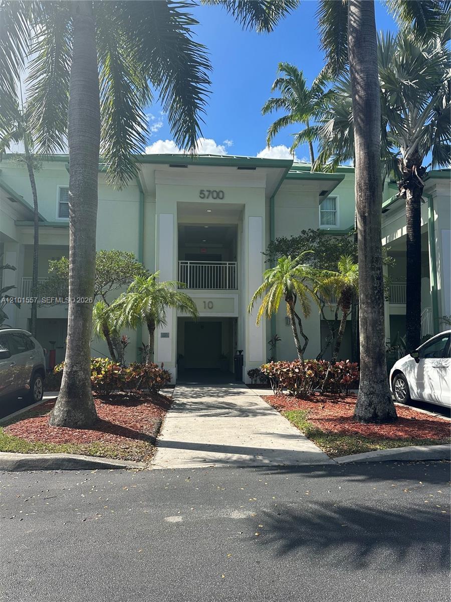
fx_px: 417
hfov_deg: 56.8
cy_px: 301
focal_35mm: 24
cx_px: 226
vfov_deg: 71.6
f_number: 1.78
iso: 80
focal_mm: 6.86
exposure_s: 1/2809
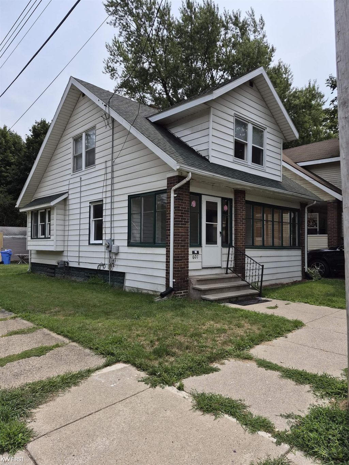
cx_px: 174
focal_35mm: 23
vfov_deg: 73.9
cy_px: 232
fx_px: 309
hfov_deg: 58.9
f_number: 1.8
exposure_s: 1/2536
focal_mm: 5.4
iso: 25
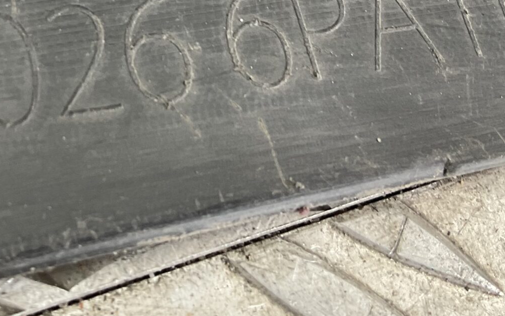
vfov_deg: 15.8
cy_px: -114
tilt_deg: -58.7
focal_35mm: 78
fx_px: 1074
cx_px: 106
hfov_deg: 26.0
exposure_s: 1/50
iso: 40
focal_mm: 3
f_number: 1.8
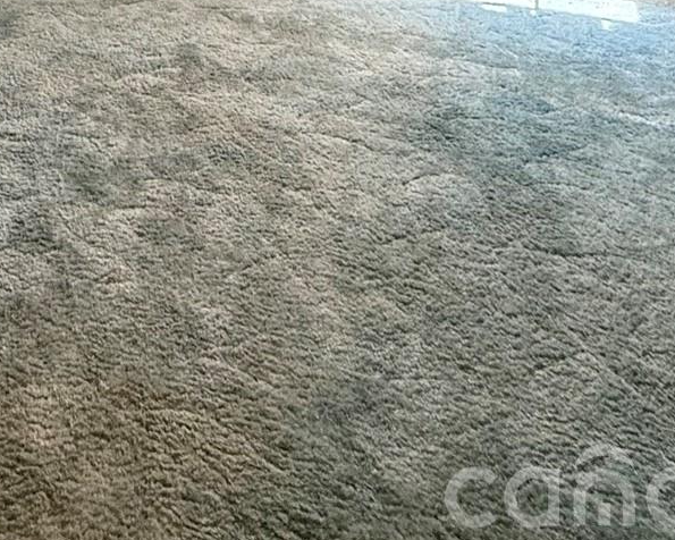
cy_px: -288
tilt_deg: -1.2
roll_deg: +0.8
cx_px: -34
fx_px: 939
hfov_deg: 35.0
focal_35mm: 47
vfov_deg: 24.4
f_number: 2.2
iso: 320
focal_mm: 2.22
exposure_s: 1/99
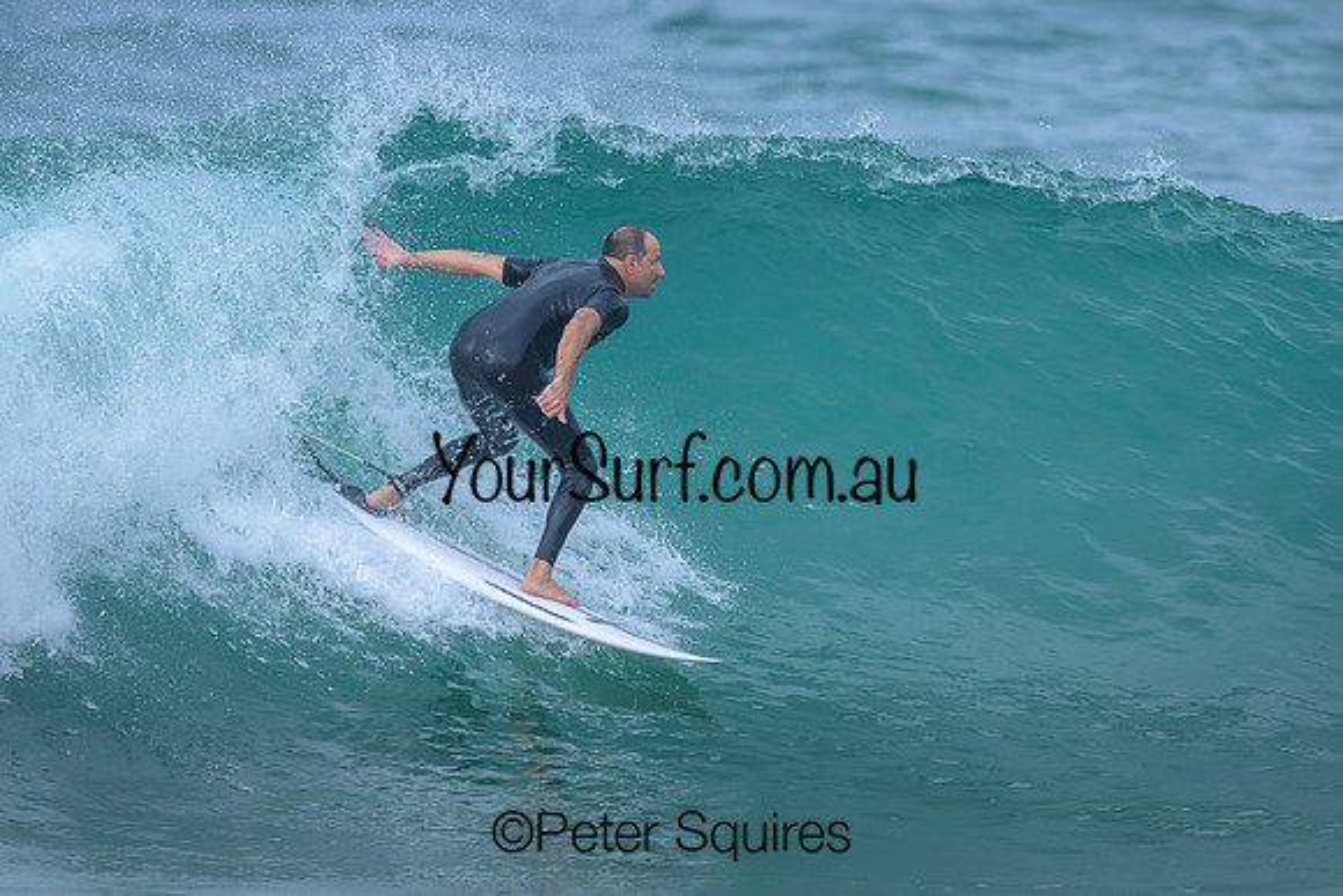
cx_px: 647
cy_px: 280
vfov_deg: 1.3
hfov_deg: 1.9
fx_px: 41031
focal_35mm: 1100
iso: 640
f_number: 6.3
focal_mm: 800
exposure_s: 1/2500
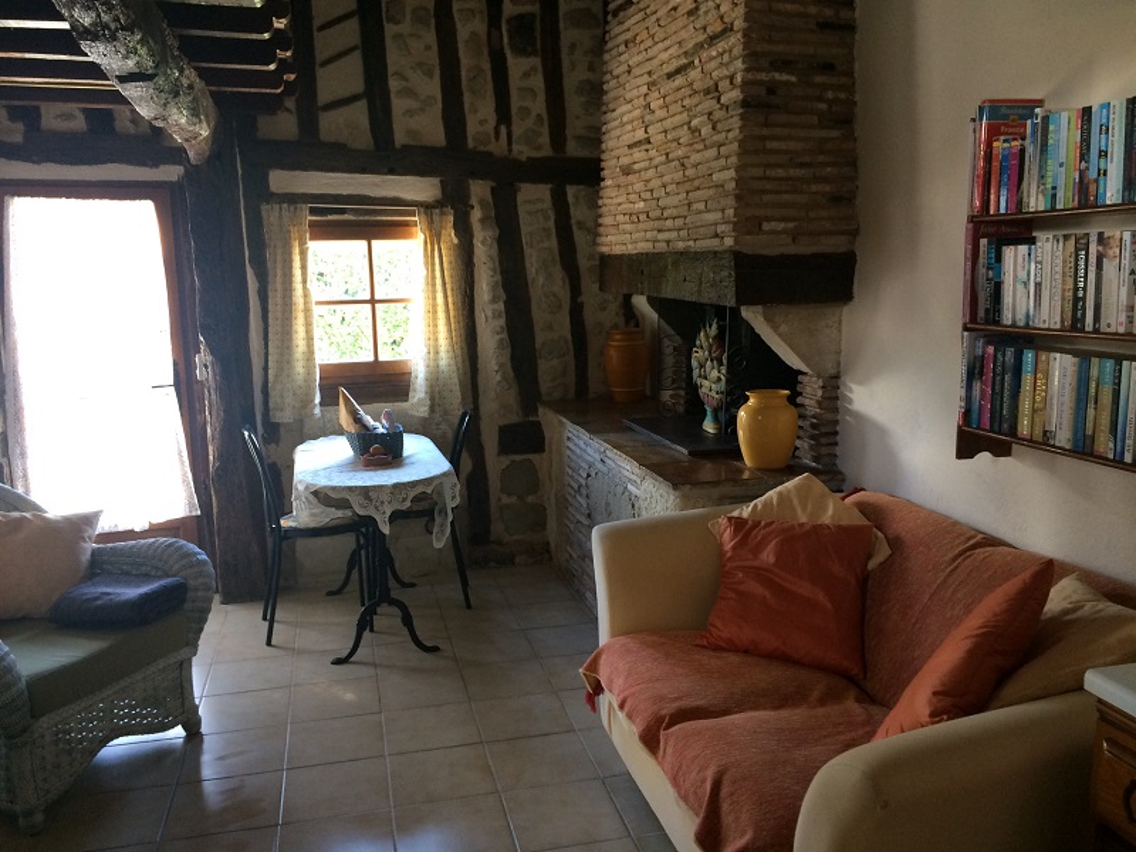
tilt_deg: -9.0
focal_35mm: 29
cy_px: 426
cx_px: 568
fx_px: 952
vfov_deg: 48.2
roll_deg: -0.4
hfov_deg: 61.7
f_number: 2.2
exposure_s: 1/33
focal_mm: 4.15
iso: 125
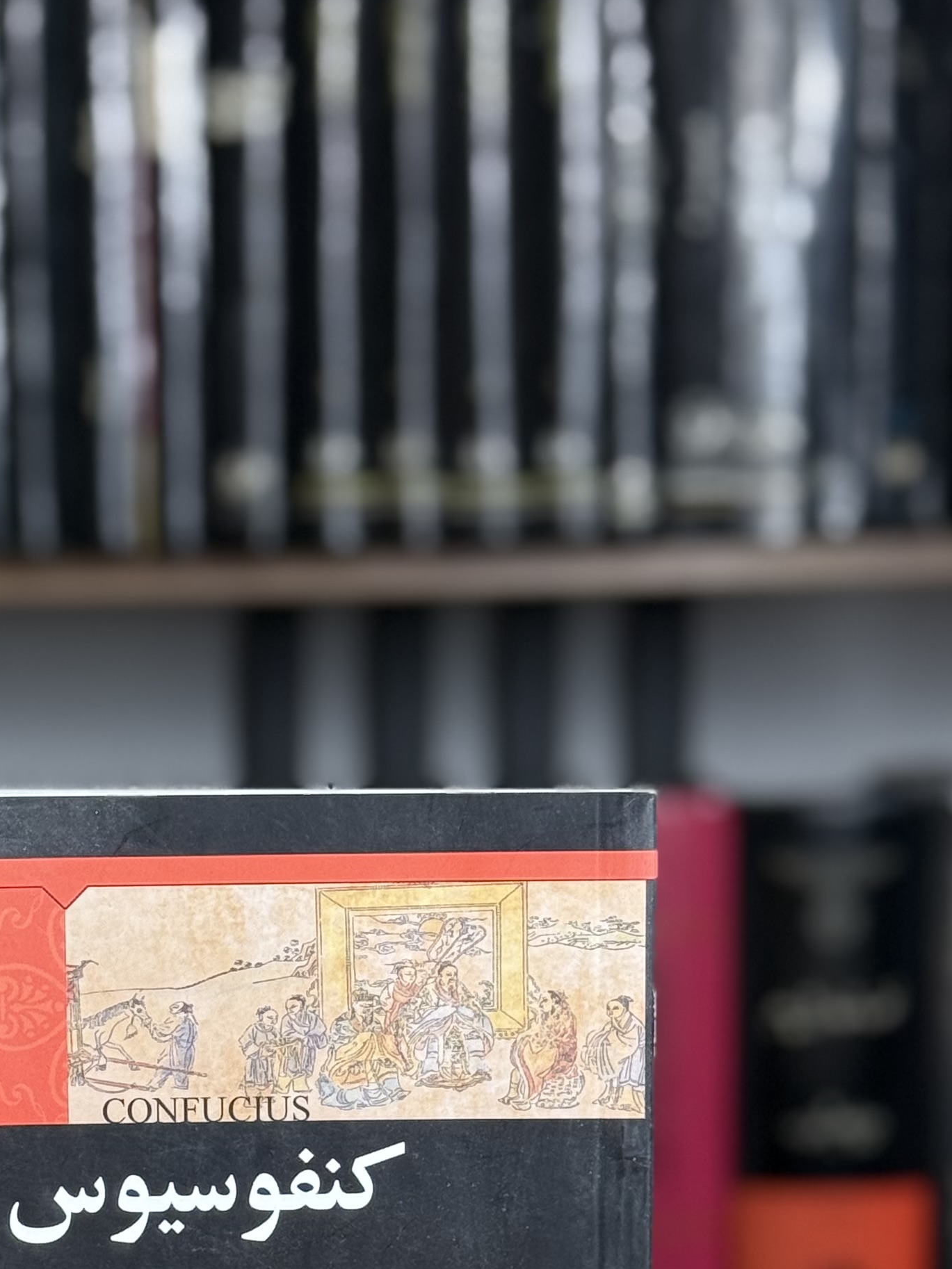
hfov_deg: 13.9
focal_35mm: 106
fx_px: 3888
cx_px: 157
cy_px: 1126
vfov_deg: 18.3
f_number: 1.78
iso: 100
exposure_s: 1/100
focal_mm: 6.76
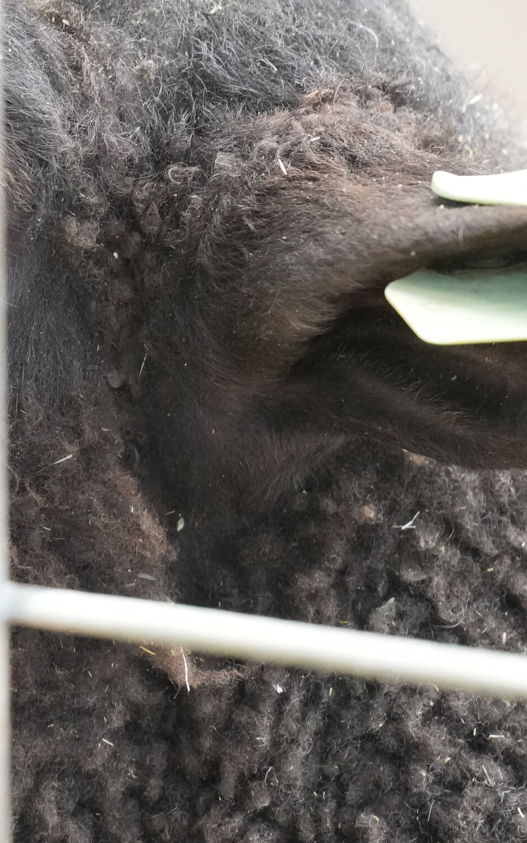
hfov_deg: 0.8
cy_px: 519
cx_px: -327
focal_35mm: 1742
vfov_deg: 1.2
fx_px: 40016
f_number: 5.6
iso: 5000
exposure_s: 1/1000
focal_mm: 600
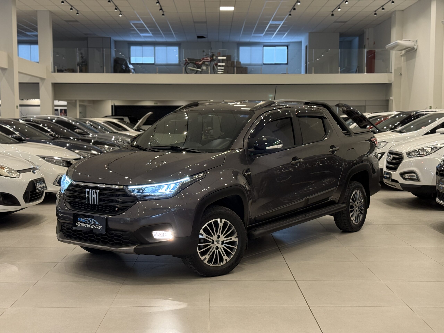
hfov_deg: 39.7
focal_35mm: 48
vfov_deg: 30.3
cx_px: 222
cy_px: 166
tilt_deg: -3.4
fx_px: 616
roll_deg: +0.1
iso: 200
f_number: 1.78
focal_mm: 6.76
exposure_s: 1/60
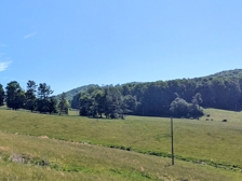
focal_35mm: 38
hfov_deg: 42.4
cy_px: 112
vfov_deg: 37.5
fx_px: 266
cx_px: 1
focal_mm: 2.35
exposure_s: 1/2247
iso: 52
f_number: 2.2
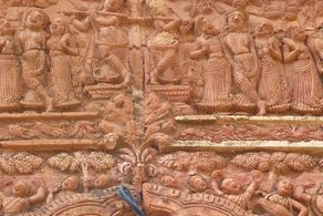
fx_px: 1355
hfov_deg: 13.6
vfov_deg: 9.0
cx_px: 126
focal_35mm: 151
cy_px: 213
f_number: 4.1
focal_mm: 9
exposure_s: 1/60
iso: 80
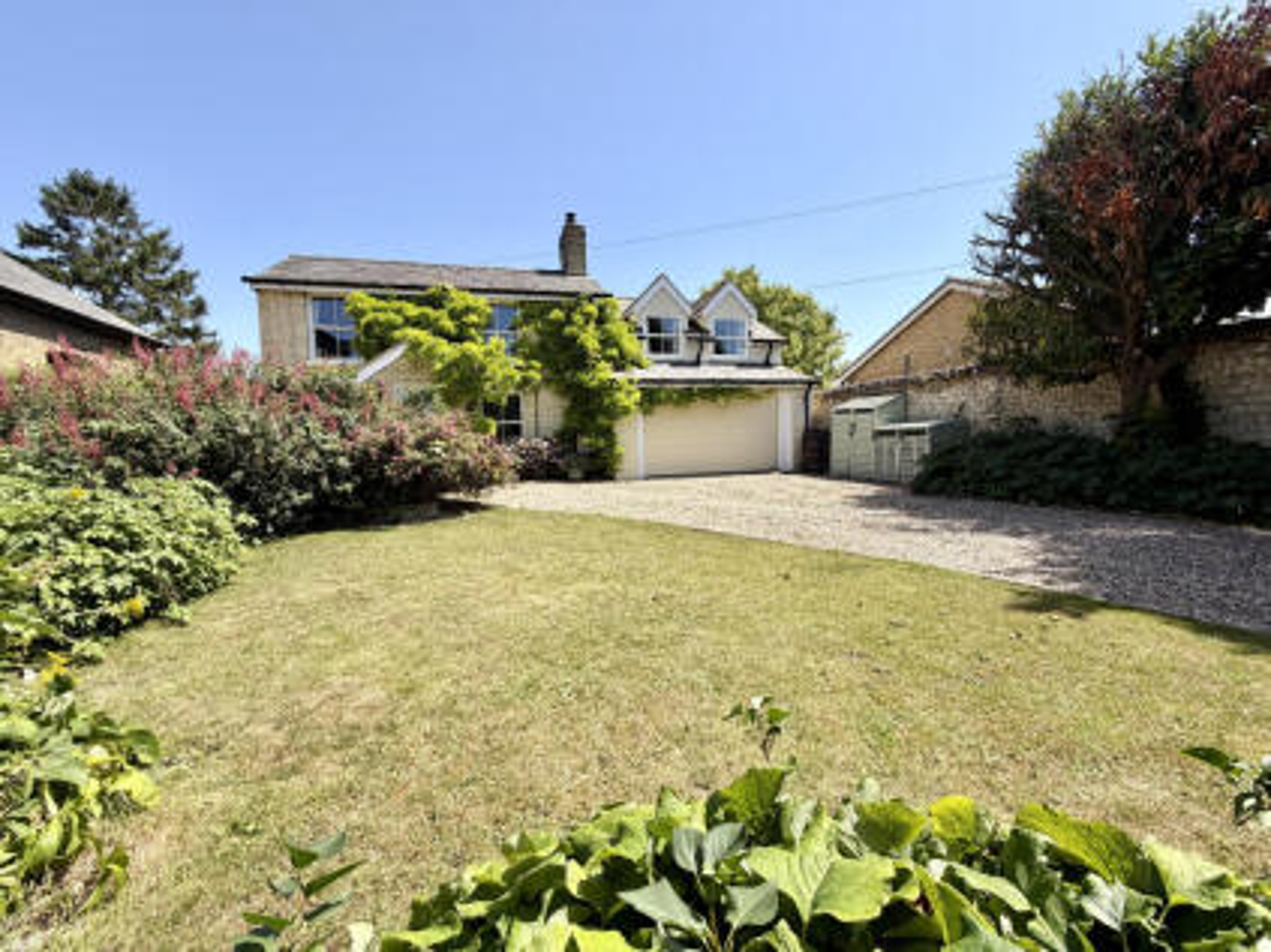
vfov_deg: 85.6
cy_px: 476
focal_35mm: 14
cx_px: 636
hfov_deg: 102.1
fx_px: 514
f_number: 2.2
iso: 25
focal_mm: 2.22
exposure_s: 1/770
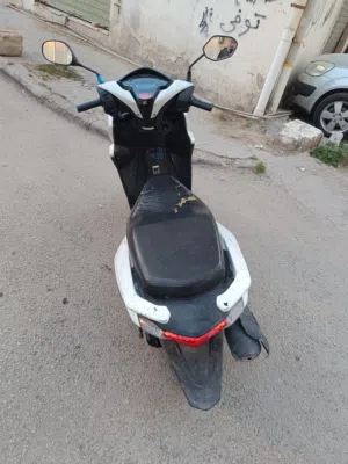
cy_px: 232
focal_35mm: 24
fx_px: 322
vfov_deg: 71.6
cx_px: 174
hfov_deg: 56.8
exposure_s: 1/60
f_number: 1.88
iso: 340
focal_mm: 5.59
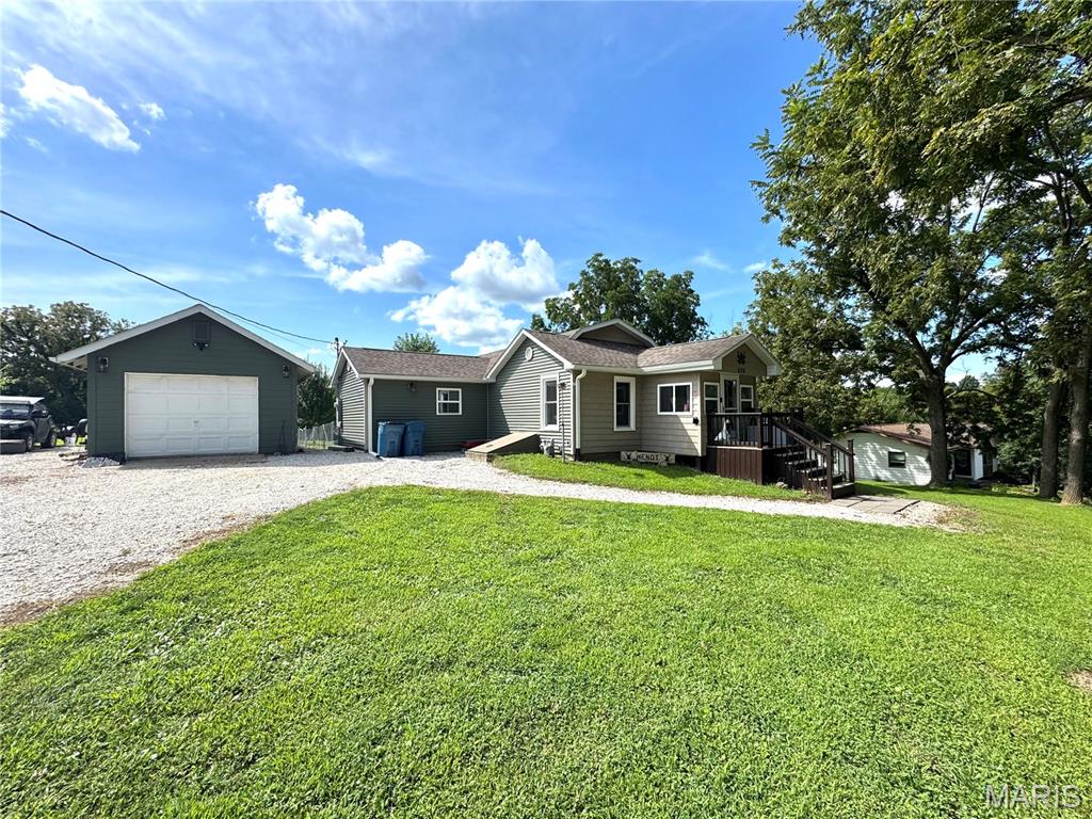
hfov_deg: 102.1
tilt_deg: +1.0
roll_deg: +2.1
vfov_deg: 85.7
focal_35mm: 14
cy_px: 410
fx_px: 442
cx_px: 546
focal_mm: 2.22
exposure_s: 1/1709
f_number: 2.2
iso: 50
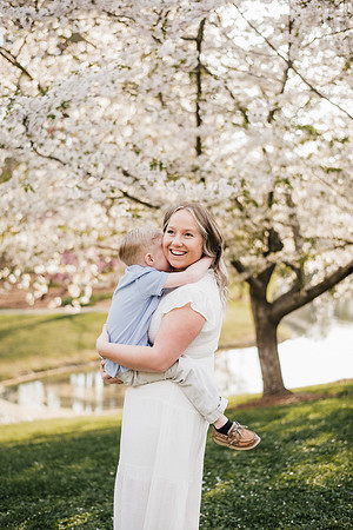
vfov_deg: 39.6
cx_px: 176
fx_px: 735
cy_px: 265
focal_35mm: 50
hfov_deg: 27.0
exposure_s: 1/400
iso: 125
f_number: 2.2
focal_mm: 50
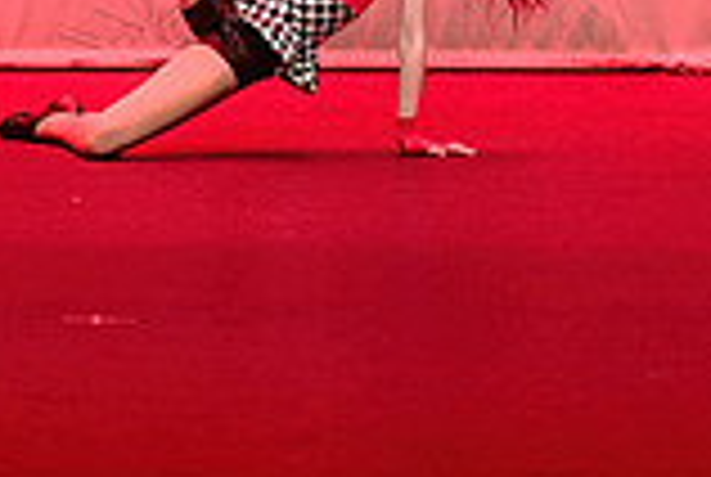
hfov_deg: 3.9
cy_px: -289
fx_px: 10467
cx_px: 308
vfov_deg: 2.6
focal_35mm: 529
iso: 1250
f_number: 2.8
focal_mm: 130
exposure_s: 1/250
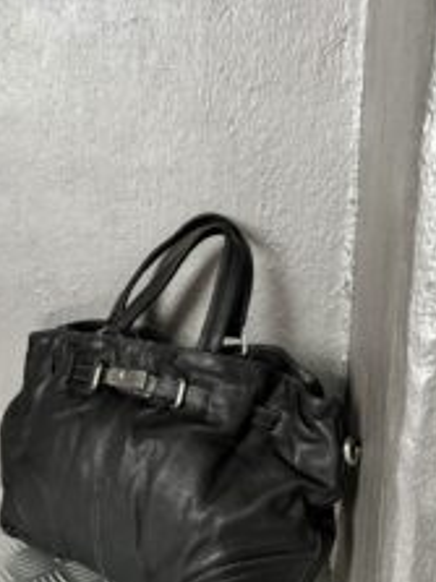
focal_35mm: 38
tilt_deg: -17.5
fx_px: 639
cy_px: 333
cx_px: 148
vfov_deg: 48.8
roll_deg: +0.0
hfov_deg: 37.3
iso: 640
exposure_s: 1/60
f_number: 1.78
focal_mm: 6.76
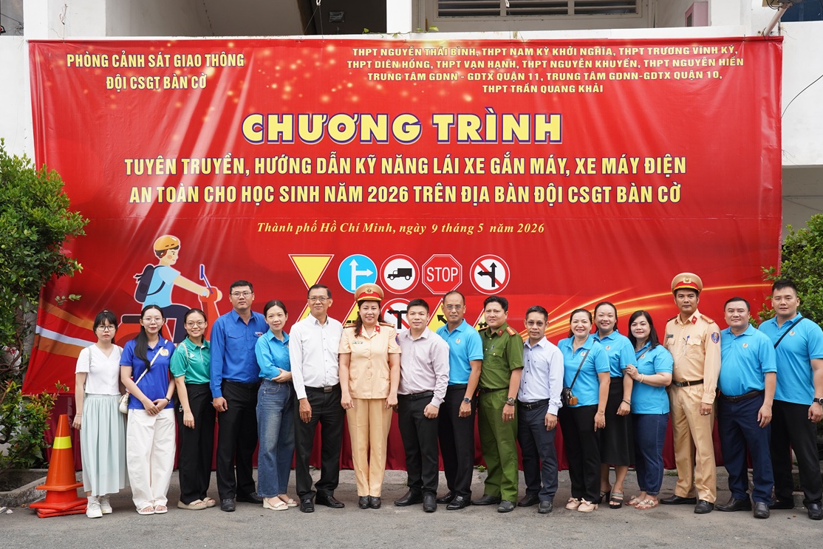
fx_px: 960
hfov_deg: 46.4
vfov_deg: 31.9
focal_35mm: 42
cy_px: 267
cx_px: 412
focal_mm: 39
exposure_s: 1/160
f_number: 7.1
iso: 400
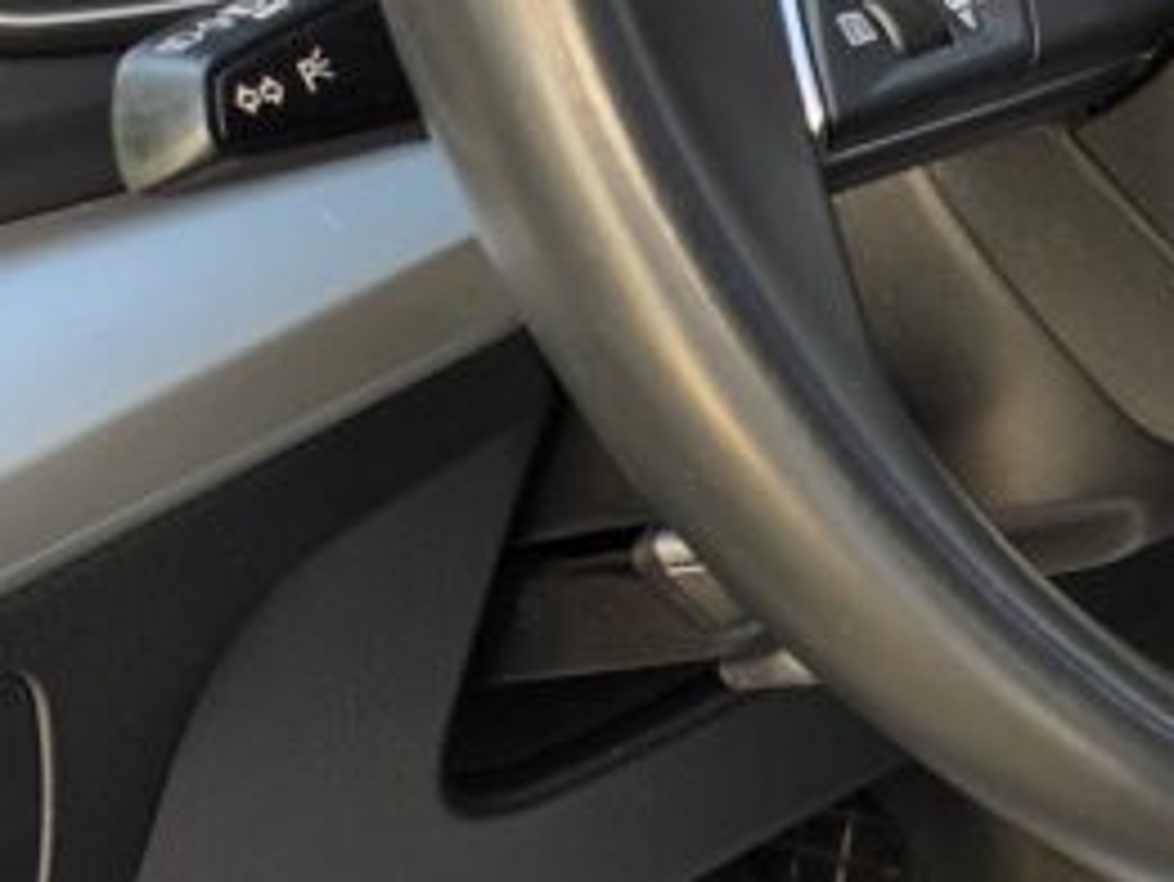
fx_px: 4784
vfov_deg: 10.5
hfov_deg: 12.0
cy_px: 490
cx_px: 2555
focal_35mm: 141
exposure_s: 1/79.9
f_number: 1.4
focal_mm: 6.5
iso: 10
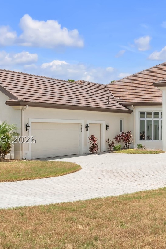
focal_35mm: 51
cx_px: 156
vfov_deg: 38.8
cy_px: 139
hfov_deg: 25.5
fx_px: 353
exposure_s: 1/1000
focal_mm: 24.5
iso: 200
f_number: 8
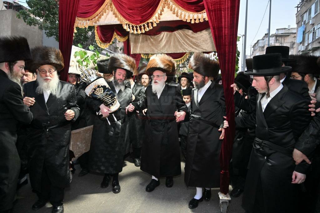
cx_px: 160
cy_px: 106
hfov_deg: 73.7
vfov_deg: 53.1
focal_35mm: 24
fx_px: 213
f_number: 4
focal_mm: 24
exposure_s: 1/200
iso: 1000
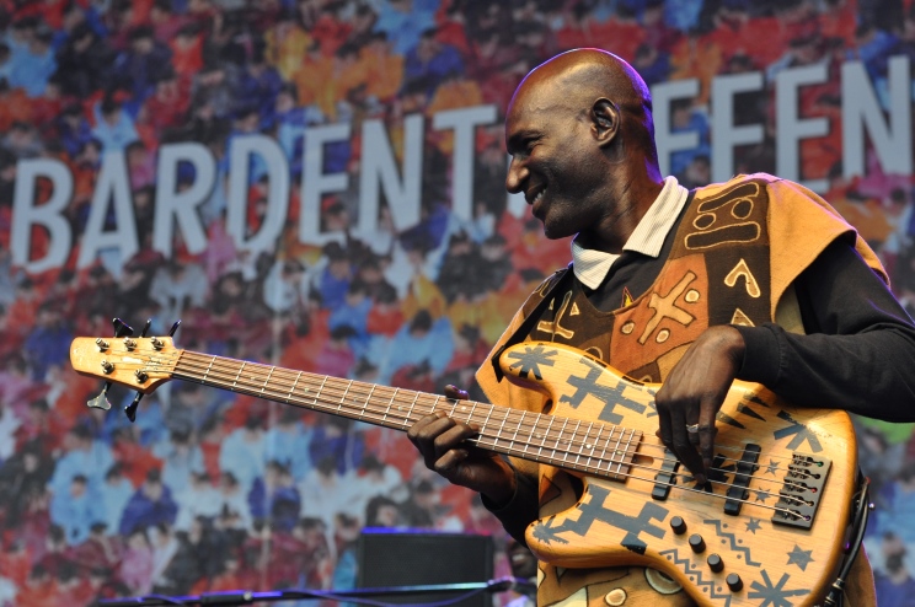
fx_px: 2665
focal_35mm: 105
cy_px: 304
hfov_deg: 19.5
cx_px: 458
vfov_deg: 13.0
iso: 800
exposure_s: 1/250
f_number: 4
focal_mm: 70
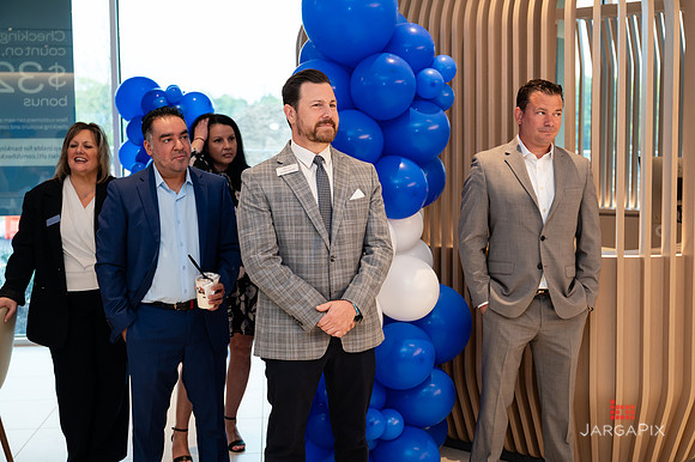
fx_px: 915
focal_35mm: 47
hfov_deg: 41.6
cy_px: 219
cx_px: 366
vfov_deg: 28.4
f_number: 3.5
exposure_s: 1/200
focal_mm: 45
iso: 640
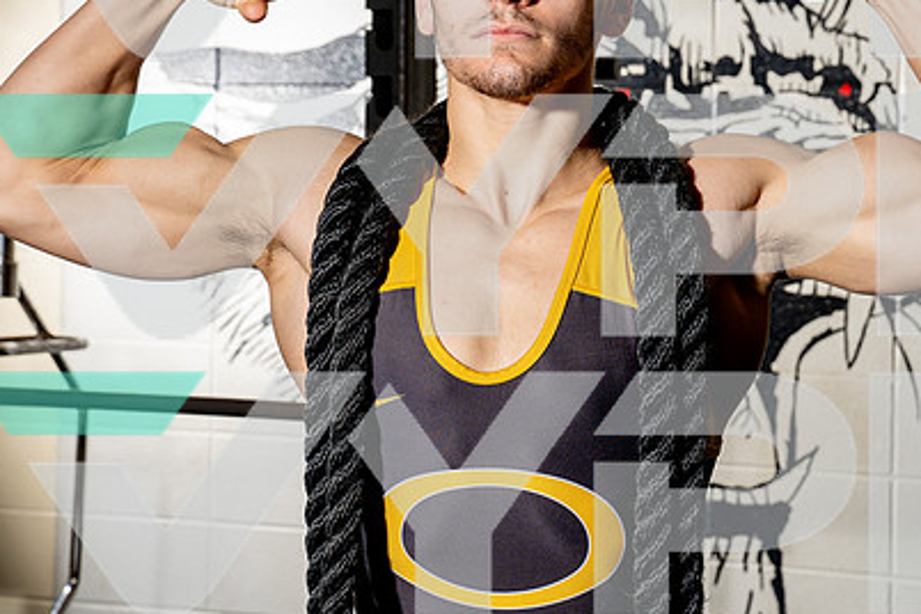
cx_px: 557
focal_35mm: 101
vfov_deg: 13.5
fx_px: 2584
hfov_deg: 20.2
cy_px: 217
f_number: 8
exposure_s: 1/200
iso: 100
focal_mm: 70
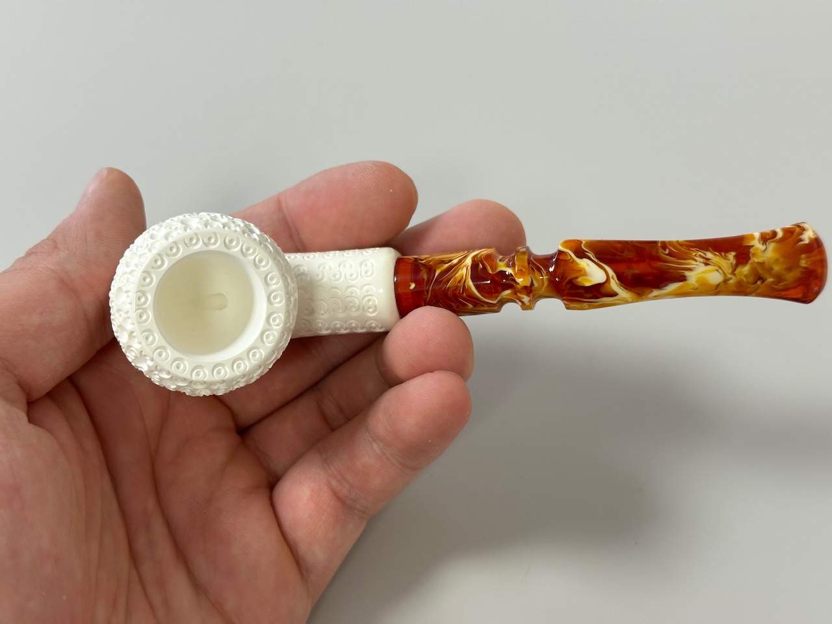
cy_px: 312
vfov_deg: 30.3
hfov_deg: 39.7
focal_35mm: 48
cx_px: 416
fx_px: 1154
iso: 80
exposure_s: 1/76
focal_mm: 6.86
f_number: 1.78
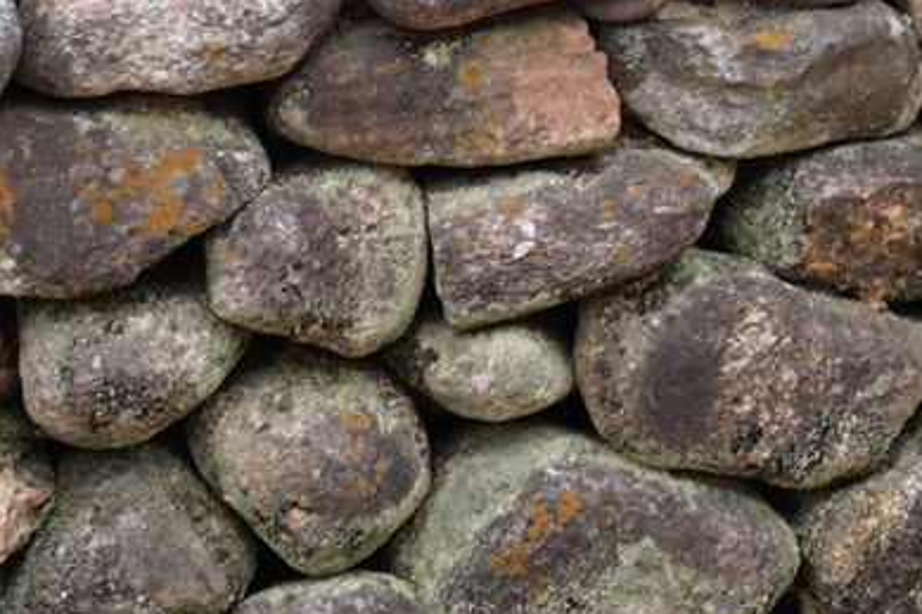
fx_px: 3686
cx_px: 1344
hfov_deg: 13.5
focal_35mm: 144
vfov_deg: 8.7
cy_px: -849
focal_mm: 28
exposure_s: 1/100
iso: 200
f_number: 6.3
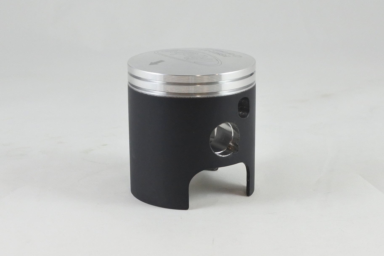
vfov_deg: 31.9
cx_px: 192
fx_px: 448
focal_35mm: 42
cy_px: 128
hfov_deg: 46.4
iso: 500
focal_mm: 15.7
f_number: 4.2
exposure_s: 1/125
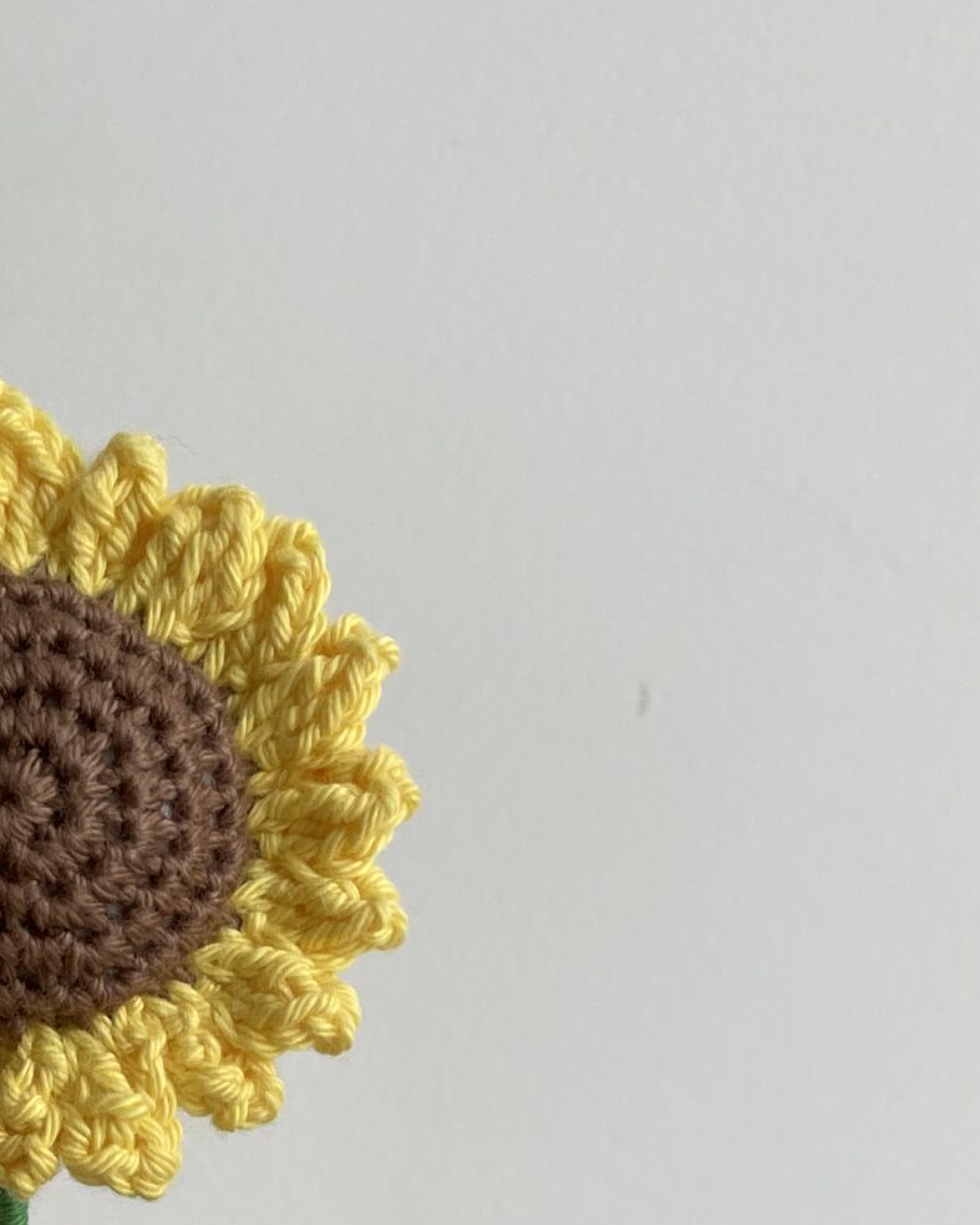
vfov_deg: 26.7
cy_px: 1296
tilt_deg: -12.8
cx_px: 50
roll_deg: +0.2
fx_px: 2393
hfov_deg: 22.4
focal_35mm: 66
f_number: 1.6
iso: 125
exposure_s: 1/121
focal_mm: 4.2
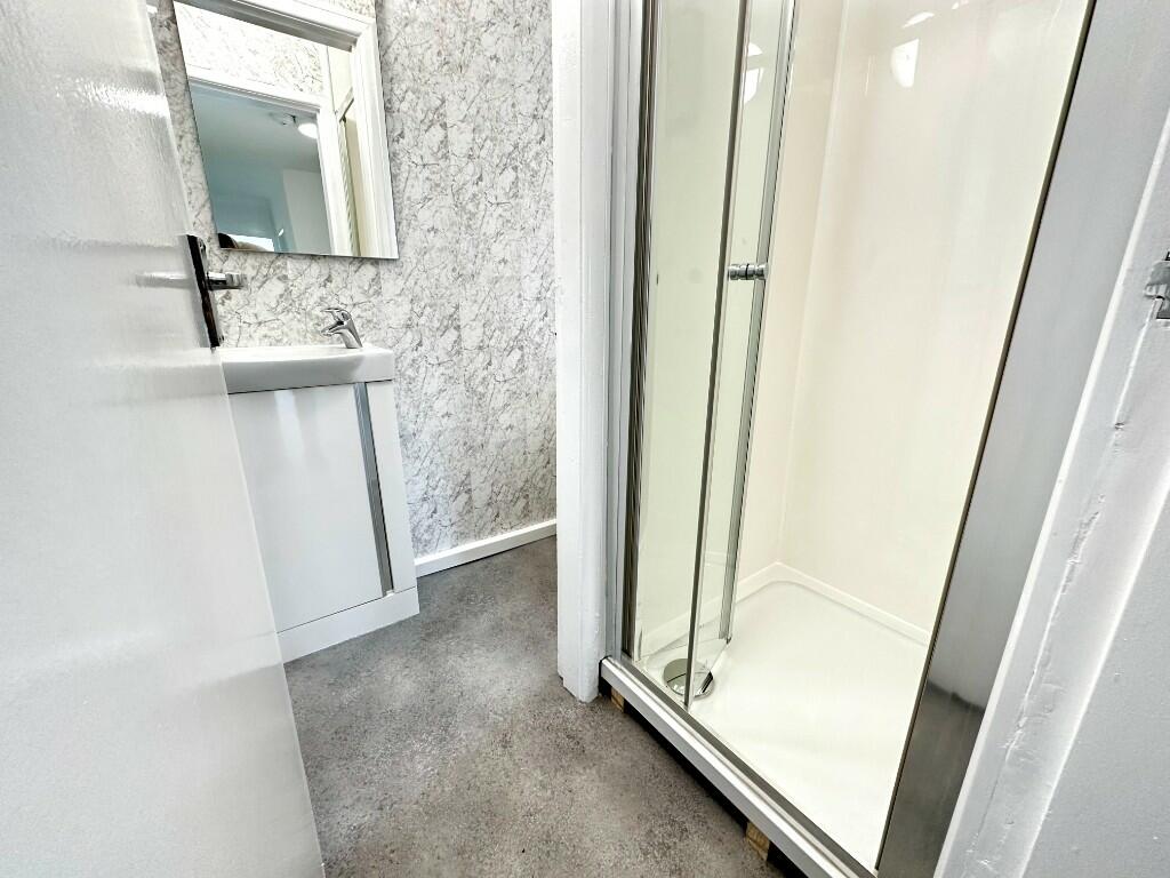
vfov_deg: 85.7
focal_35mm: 14
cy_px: 439
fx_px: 473
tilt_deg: -16.5
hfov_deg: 102.1
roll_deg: -0.5
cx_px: 585
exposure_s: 1/100
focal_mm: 2.22
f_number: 2.2
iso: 200
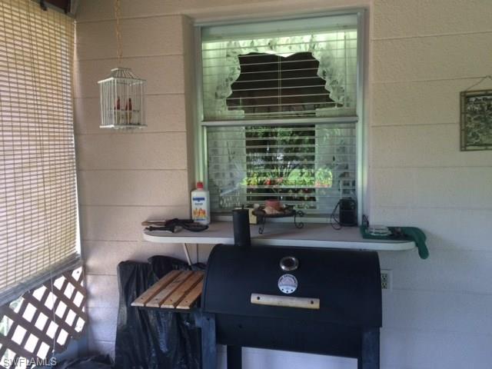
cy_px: 184
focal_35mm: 29
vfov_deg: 48.2
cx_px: 246
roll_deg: +2.5
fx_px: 412
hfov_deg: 61.7
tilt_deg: -4.4
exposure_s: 1/40
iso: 40
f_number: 2.2
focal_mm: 4.15
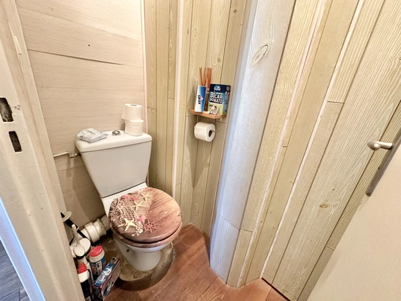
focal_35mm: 14
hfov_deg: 102.1
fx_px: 162
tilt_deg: -20.8
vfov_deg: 85.7
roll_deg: -5.6
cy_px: 150
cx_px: 200
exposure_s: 1/50
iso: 320
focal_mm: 2.22
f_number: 2.2
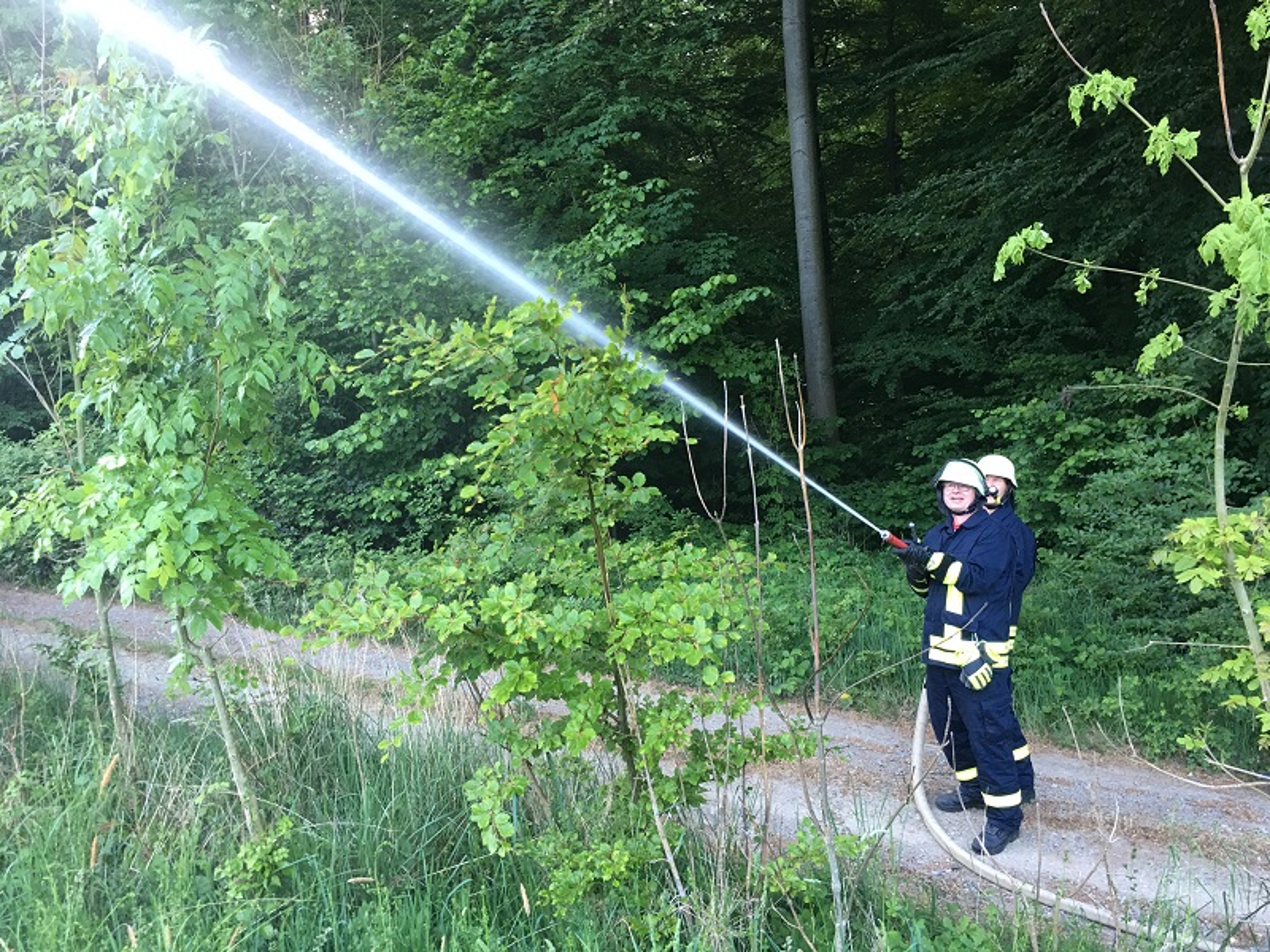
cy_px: 476
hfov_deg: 61.7
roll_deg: +2.8
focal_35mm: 29
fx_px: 1064
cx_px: 635
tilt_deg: +0.6
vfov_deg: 48.2
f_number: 2.2
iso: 40
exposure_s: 1/17
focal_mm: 4.15
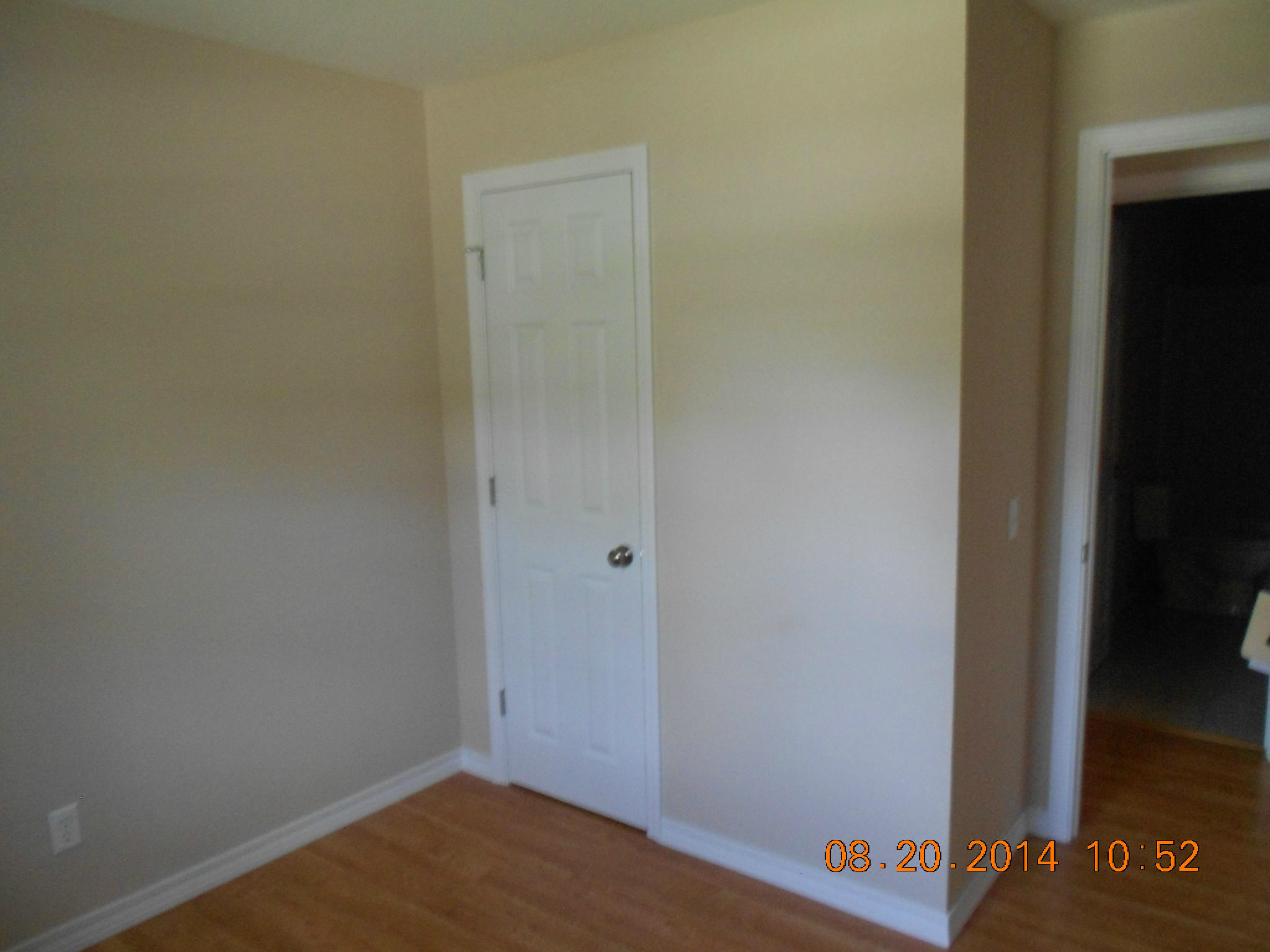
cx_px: 635
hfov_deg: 67.3
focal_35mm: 26
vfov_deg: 53.1
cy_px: 476
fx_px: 954
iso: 320
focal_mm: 4.6
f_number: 3.2
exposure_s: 1/30
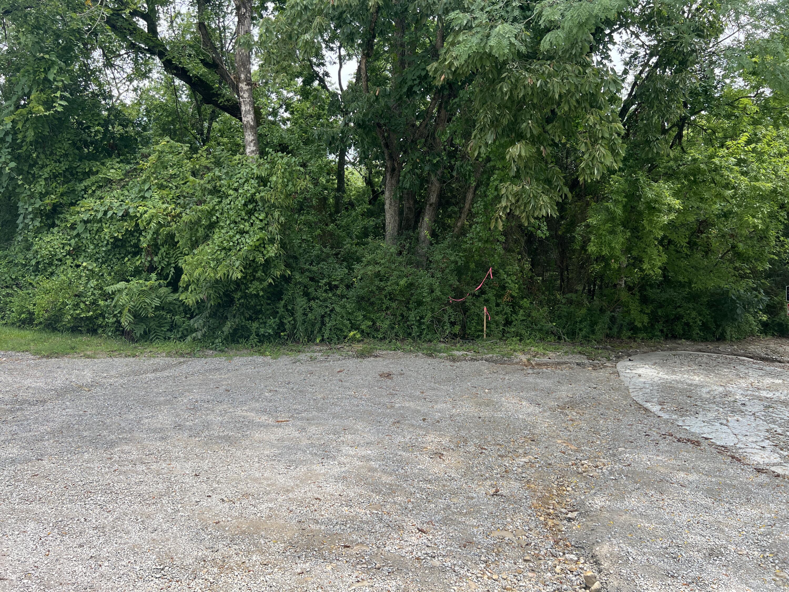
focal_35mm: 26
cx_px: 394
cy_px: 296
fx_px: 593
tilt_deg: -7.9
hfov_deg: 67.3
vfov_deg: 53.1
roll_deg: +1.6
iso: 50
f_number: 1.5
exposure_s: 1/1531
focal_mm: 5.7
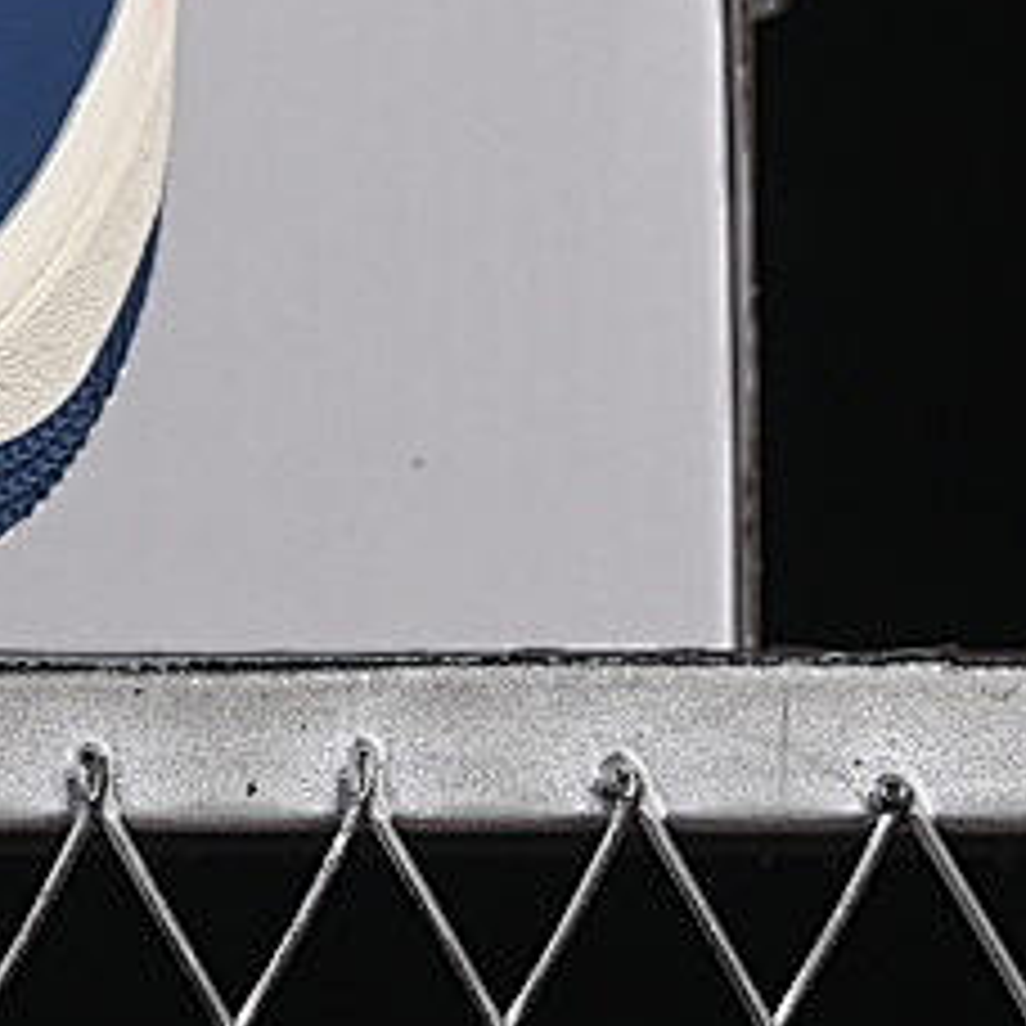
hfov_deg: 5.7
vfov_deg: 5.8
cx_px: -922
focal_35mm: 302
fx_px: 10127
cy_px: -351
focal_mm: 50
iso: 160
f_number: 8
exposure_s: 1/60
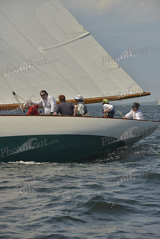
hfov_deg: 8.6
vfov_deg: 12.8
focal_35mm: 160
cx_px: 80
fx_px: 1066
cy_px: 120
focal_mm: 160
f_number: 10
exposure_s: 1/800
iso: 280
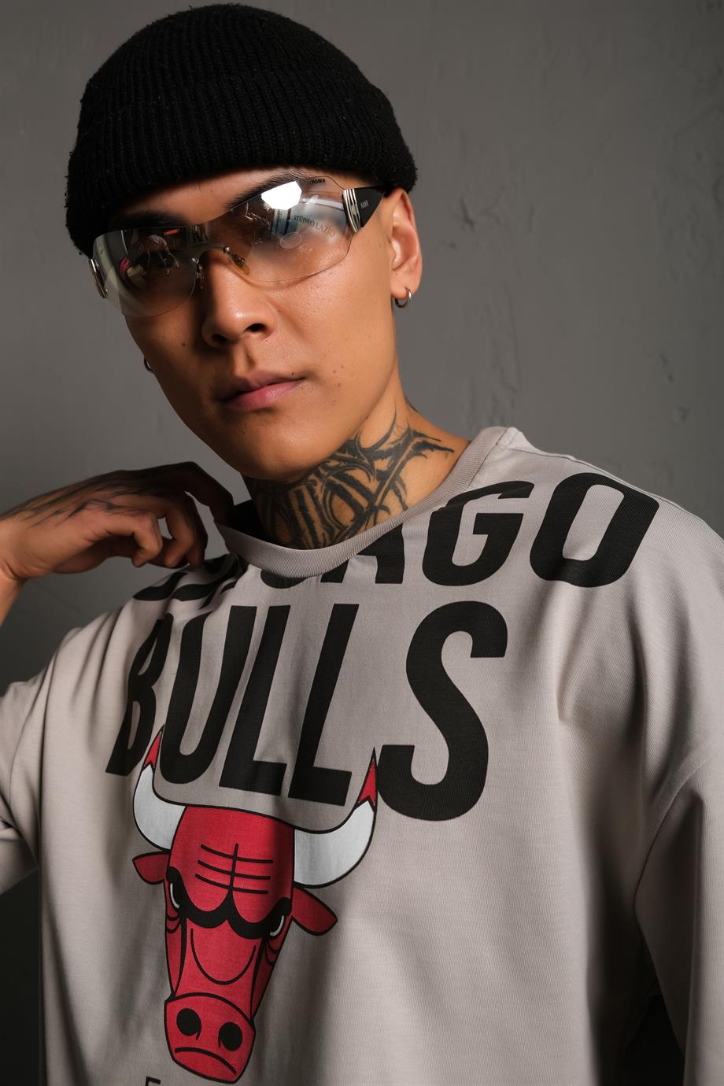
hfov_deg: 40.0
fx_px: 995
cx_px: 362
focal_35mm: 33
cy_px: 543
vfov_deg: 57.2
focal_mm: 22.3
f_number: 5
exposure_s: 1/160
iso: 160
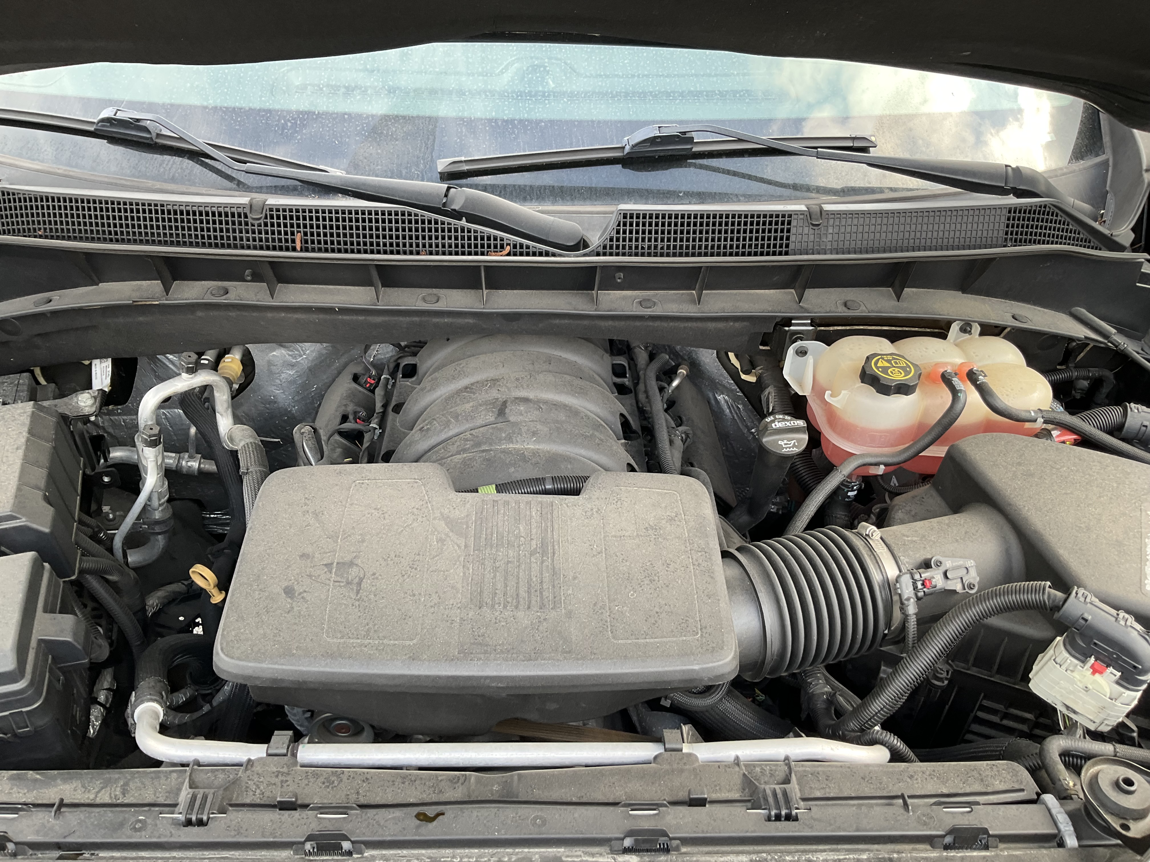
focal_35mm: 29
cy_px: 431
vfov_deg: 48.2
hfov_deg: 61.7
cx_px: 575
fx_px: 963
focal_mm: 3
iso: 32
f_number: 1.8
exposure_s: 1/122
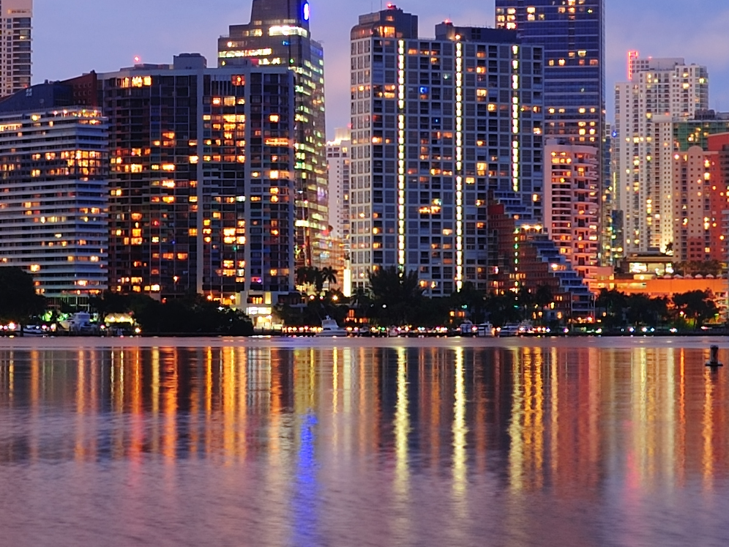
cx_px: 246
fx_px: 3012
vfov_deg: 10.4
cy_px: 205
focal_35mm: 143
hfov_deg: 13.8
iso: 200
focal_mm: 35
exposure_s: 3
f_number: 4.8
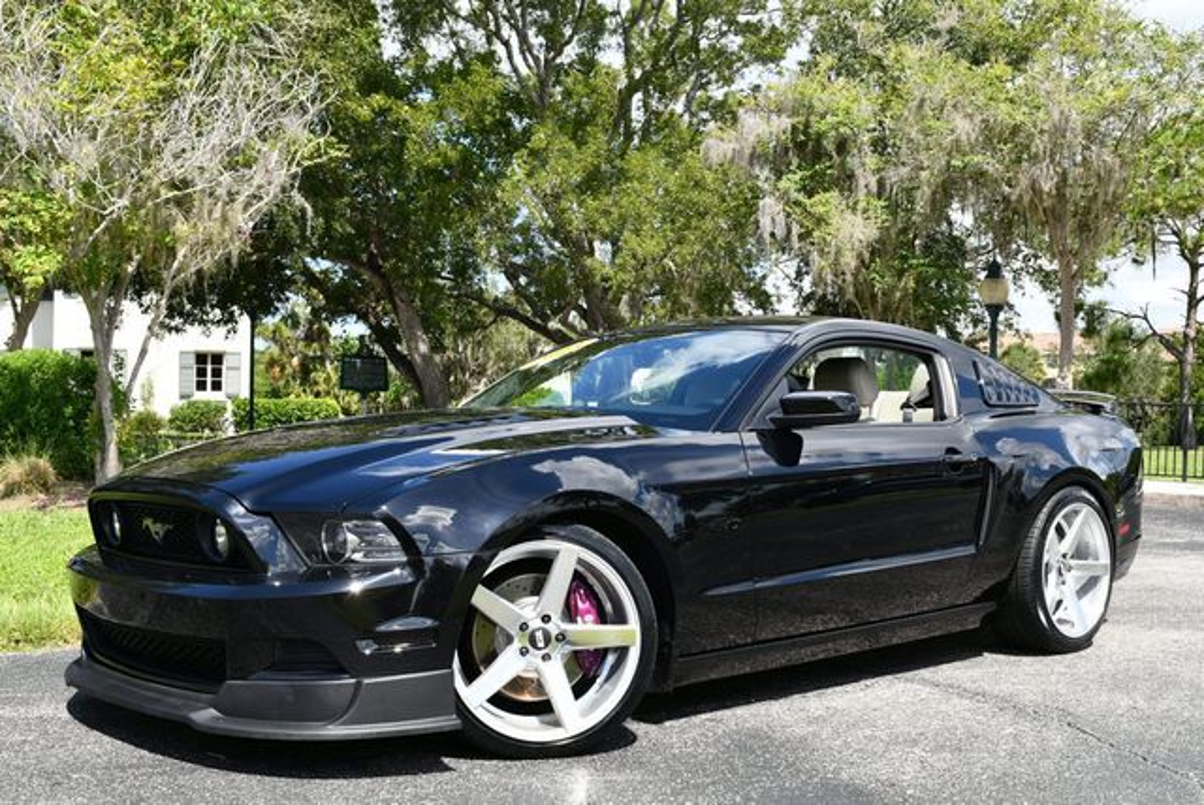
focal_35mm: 44
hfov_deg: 44.5
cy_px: 402
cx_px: 602
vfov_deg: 30.6
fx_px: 1473
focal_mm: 22
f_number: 8
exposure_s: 1/250
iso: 180
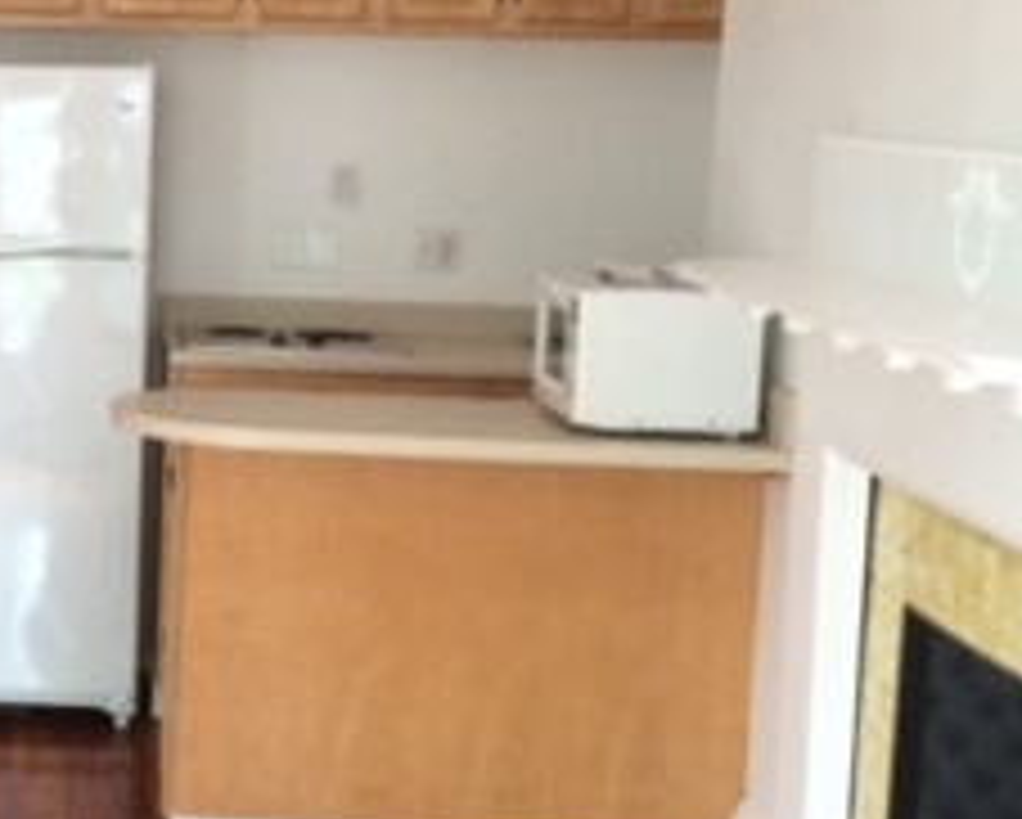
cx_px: -209
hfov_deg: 21.3
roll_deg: -1.1
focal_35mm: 83
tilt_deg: -7.1
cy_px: 382
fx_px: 2513
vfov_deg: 18.5
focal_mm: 4.15
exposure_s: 1/30
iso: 125
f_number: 2.2
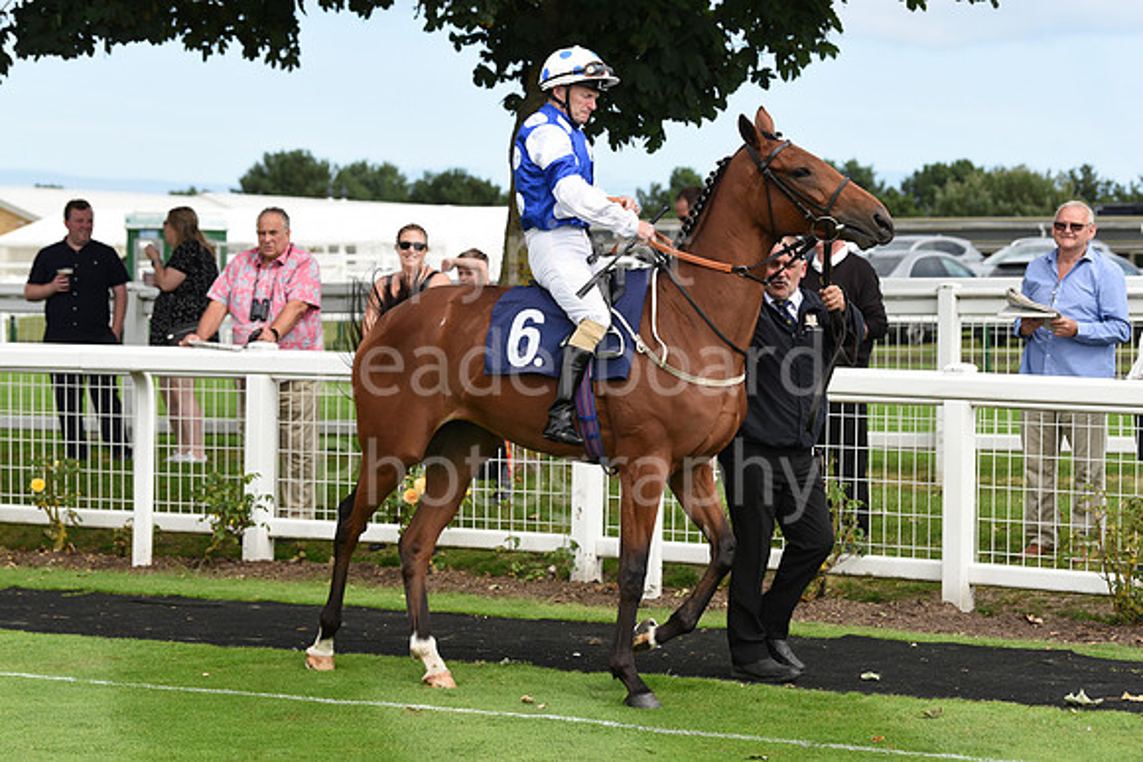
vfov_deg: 12.5
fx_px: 3493
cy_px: 381
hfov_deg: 18.6
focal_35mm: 110
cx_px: 572
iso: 500
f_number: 5.6
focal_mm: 110
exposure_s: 1/2000
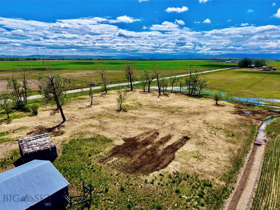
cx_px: 140
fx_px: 194
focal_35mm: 24
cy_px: 105
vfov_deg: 56.8
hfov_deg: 71.6
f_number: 1.8
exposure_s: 1/8000
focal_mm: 8.67
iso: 200
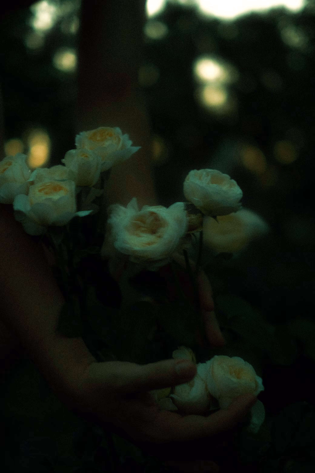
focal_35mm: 53
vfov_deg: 37.5
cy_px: 236
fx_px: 696
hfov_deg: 25.5
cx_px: 158
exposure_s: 1/8
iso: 80
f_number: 1.4
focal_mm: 35
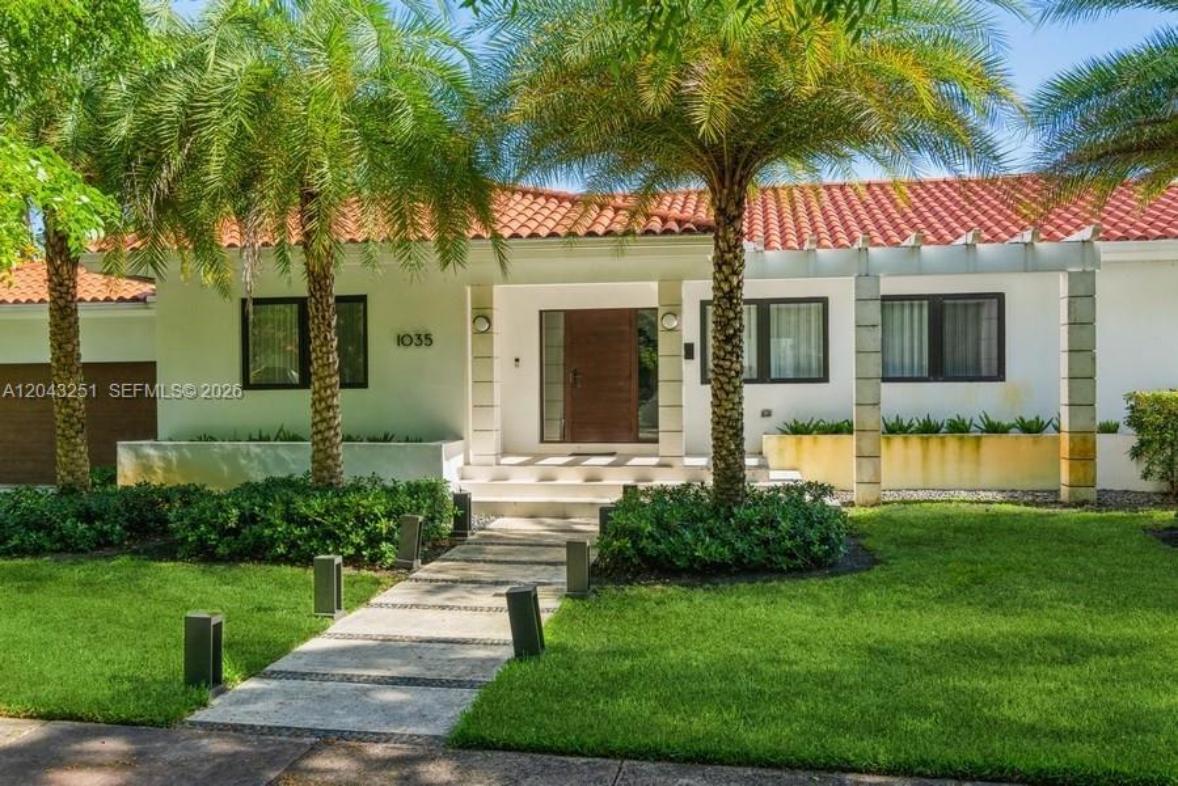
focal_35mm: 30
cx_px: 589
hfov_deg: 61.9
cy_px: 393
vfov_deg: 43.6
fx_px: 982
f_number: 8
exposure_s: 1/200
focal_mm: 30
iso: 200
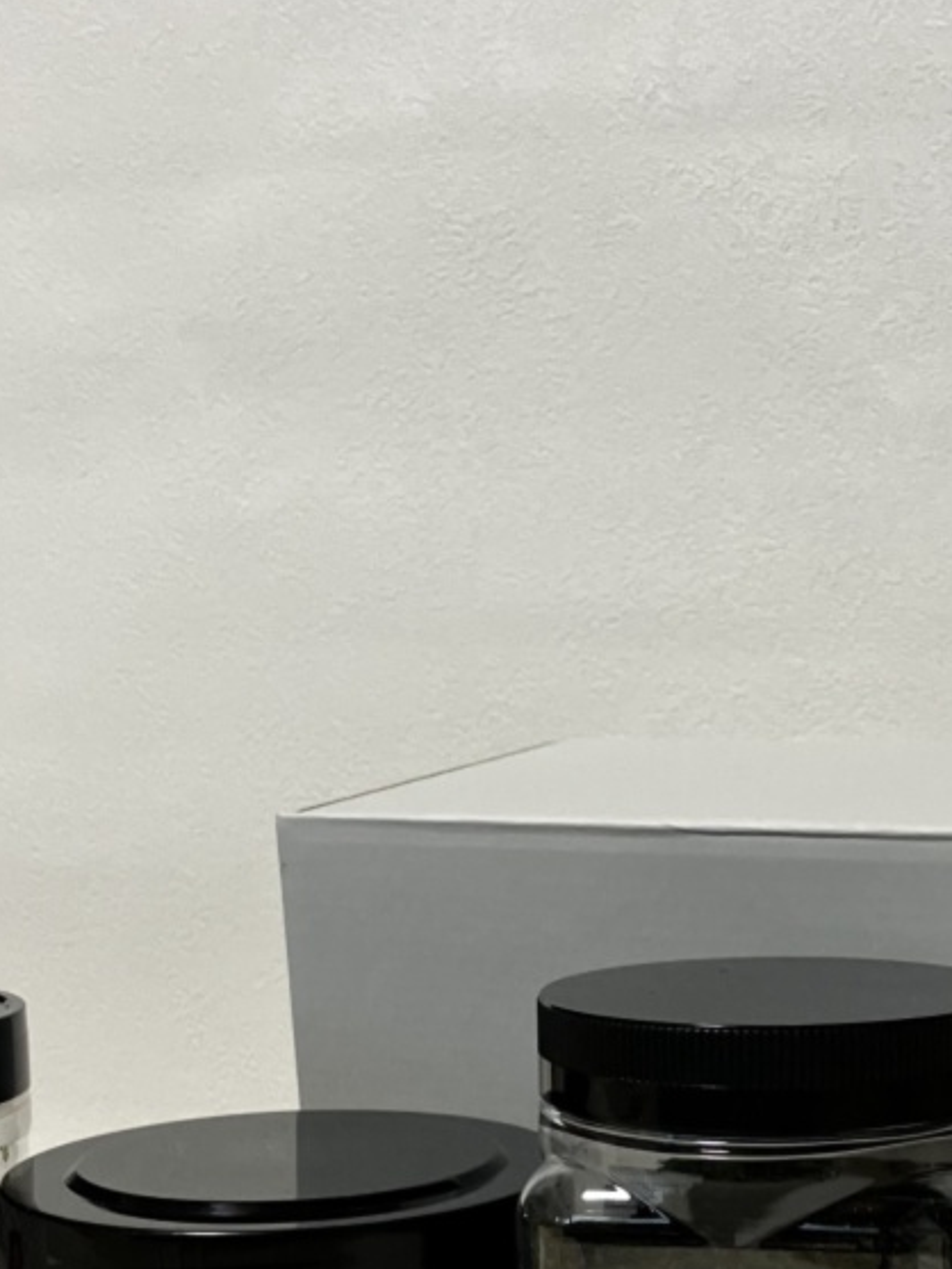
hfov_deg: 21.8
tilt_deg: -9.3
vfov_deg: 28.2
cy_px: 1049
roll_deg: +1.6
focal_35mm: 67
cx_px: 651
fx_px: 2456
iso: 250
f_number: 1.8
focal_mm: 3.99
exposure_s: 1/60
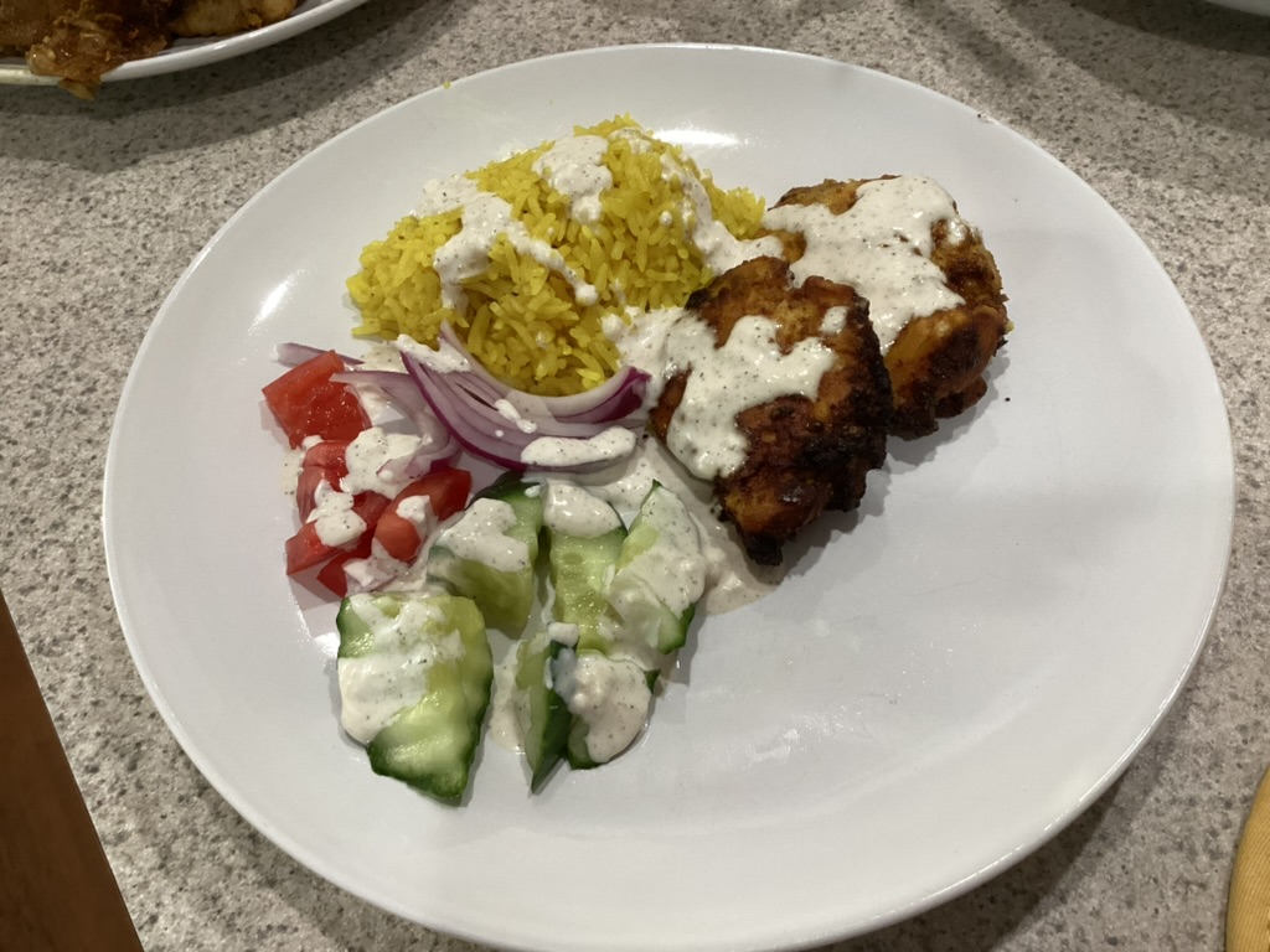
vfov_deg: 45.4
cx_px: 635
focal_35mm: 31
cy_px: 476
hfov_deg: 58.4
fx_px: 1137
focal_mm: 3.3
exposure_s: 1/60
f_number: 2.4
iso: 250
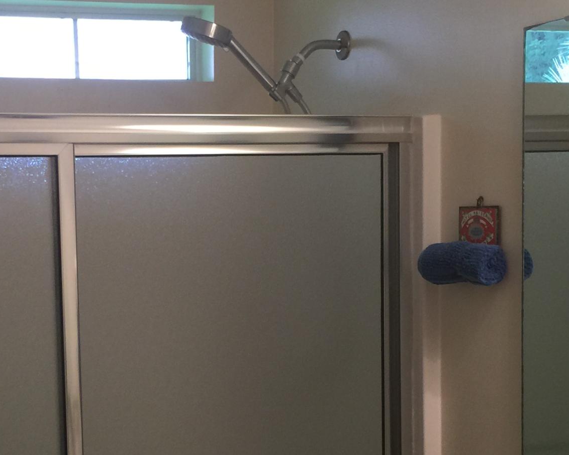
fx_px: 1263
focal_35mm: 75
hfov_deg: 25.2
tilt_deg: -5.2
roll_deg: +1.3
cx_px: 186
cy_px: 356
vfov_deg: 20.2
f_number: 2.2
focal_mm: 4.15
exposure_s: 1/30
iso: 40
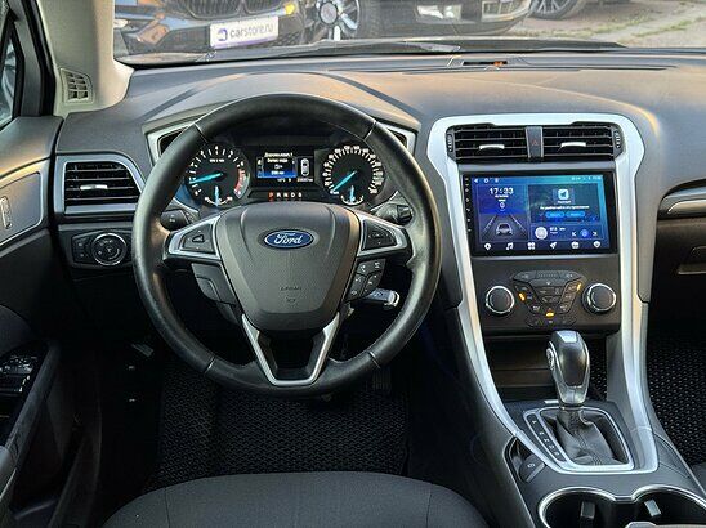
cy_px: 264
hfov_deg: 39.7
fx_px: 978
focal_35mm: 48
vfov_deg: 30.2
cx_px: 353
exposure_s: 1/46
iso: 250
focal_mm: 6.76
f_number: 1.78
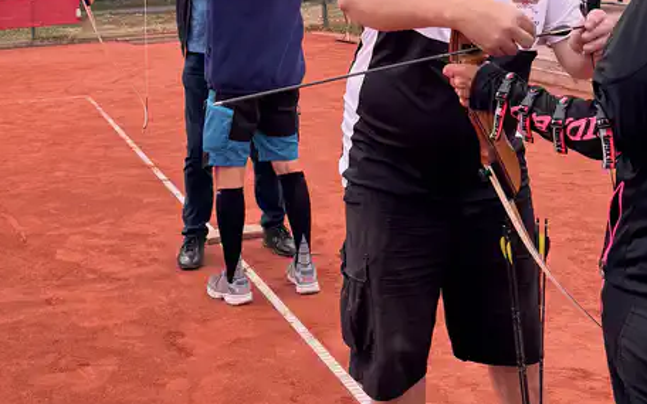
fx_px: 1181
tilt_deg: -4.2
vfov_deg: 19.1
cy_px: 50
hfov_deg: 30.6
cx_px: 326
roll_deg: +0.7
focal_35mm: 67
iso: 80
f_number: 1.78
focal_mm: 6.76
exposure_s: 1/336
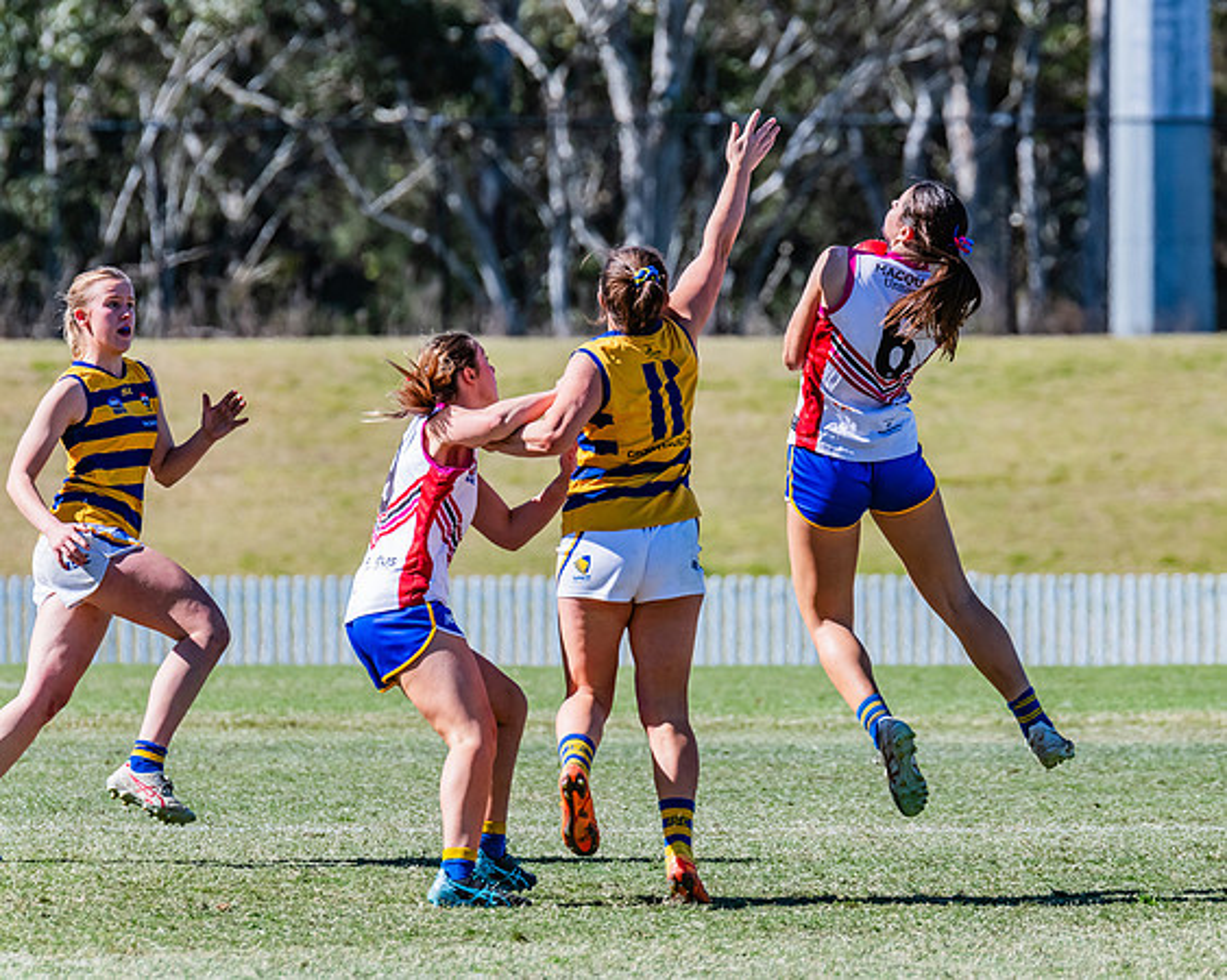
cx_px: 749
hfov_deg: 4.0
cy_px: 488
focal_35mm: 490
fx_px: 17771
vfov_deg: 3.2
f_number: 9
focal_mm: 420
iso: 800
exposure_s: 1/1600
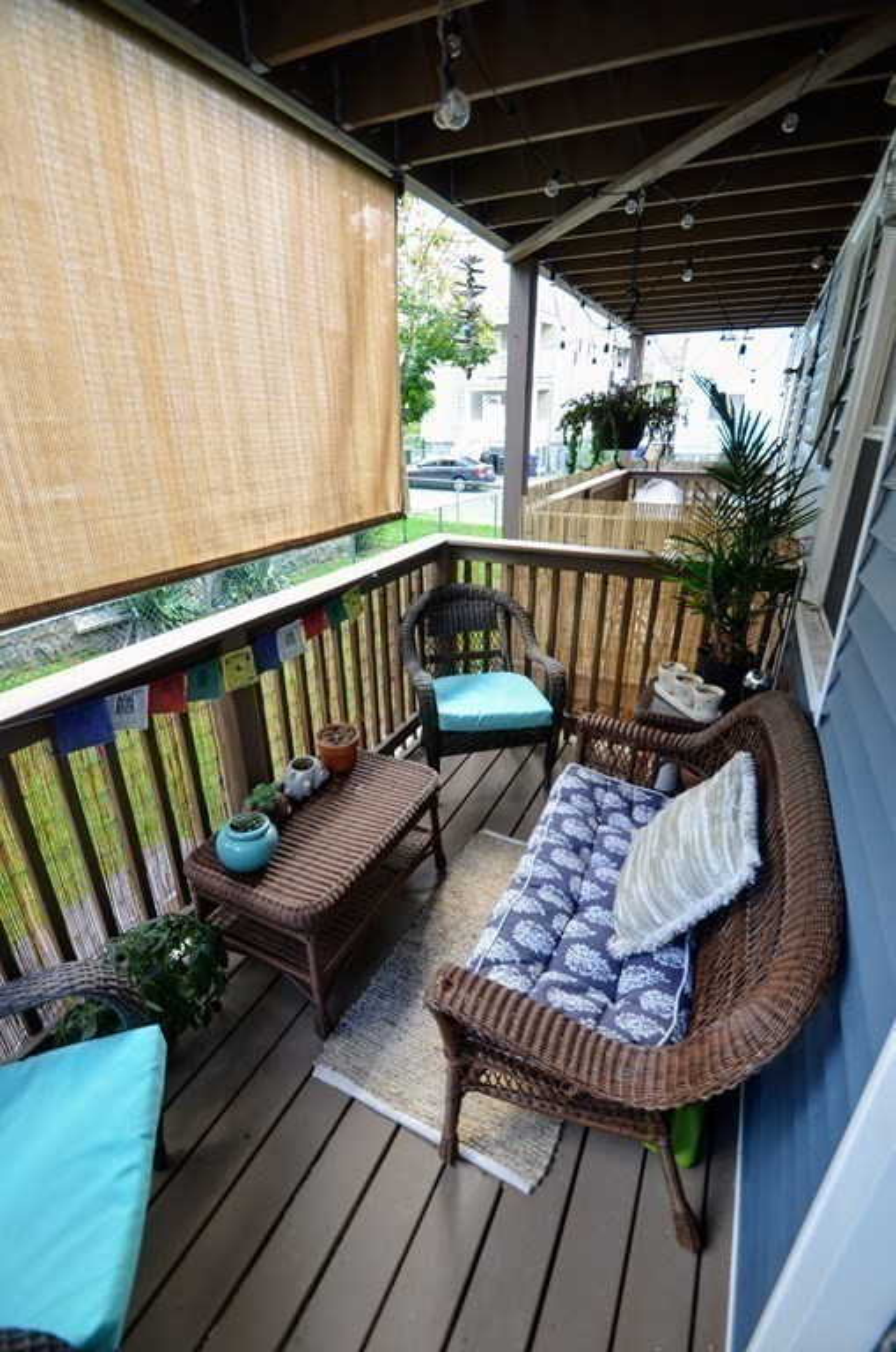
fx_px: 562
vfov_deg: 100.5
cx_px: 448
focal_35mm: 15
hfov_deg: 77.1
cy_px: 676
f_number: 4.5
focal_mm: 10
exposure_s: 1/80
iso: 400
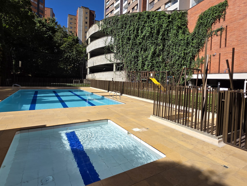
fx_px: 128
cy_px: 87
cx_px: 123
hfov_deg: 87.8
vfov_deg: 71.5
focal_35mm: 18
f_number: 1.9
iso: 40
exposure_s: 1/2198
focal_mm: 2.2
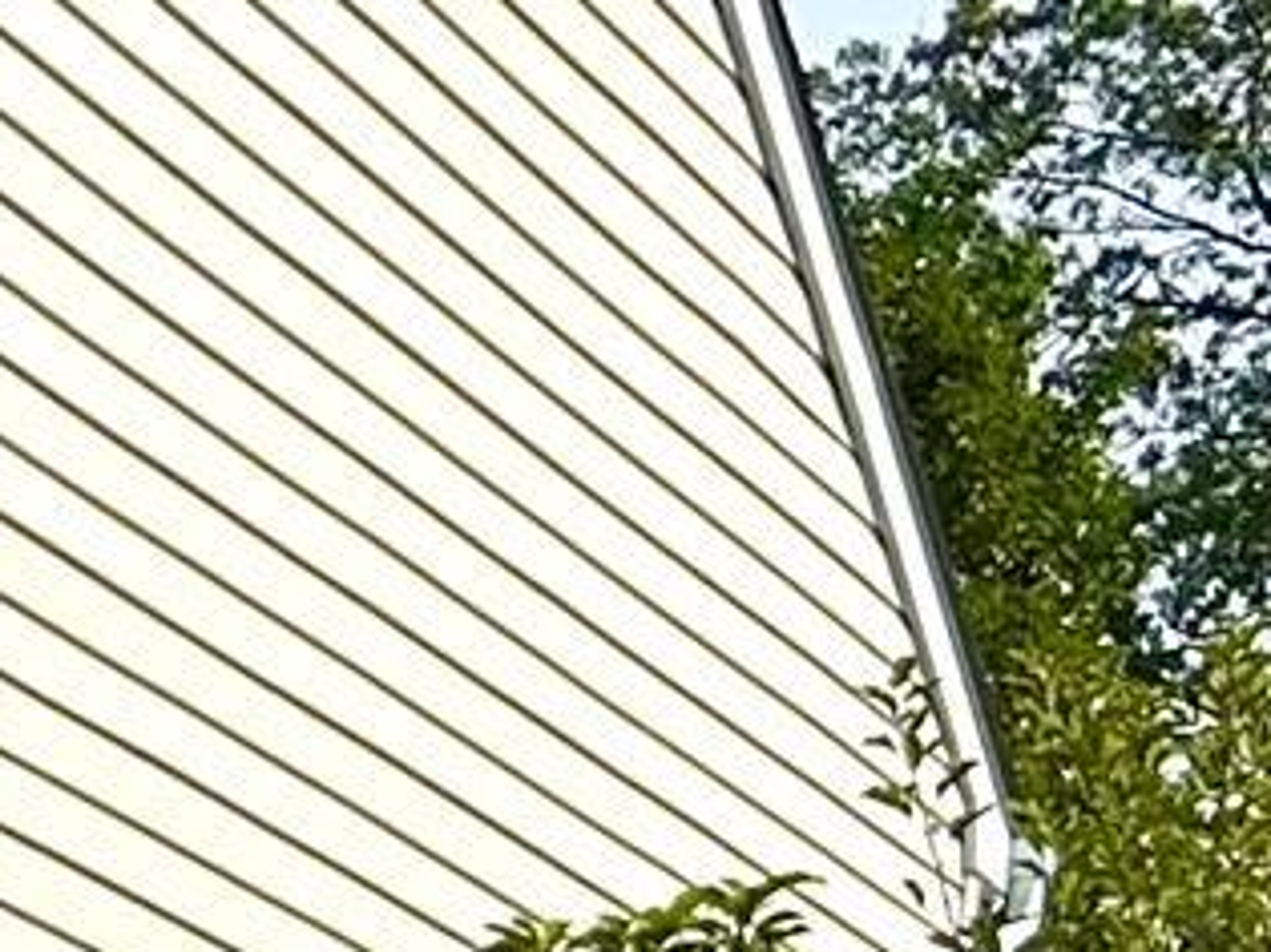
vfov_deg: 8.4
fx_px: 6203
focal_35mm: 169
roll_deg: -0.2
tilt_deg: +6.3
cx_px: -2853
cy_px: 1743
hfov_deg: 8.9
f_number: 1.5
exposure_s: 1/4630
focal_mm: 5.7
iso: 50
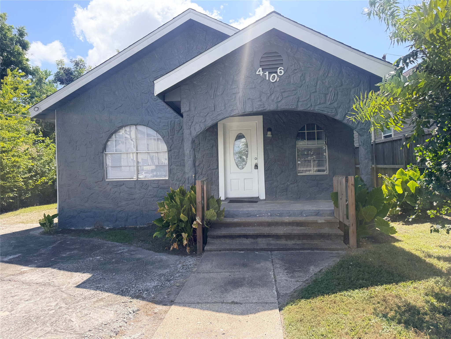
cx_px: 226
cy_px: 170
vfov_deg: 56.8
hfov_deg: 71.6
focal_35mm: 24
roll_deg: +2.9
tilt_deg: -0.3
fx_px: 313
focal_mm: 6.76
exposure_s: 1/1637
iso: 80
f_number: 1.78
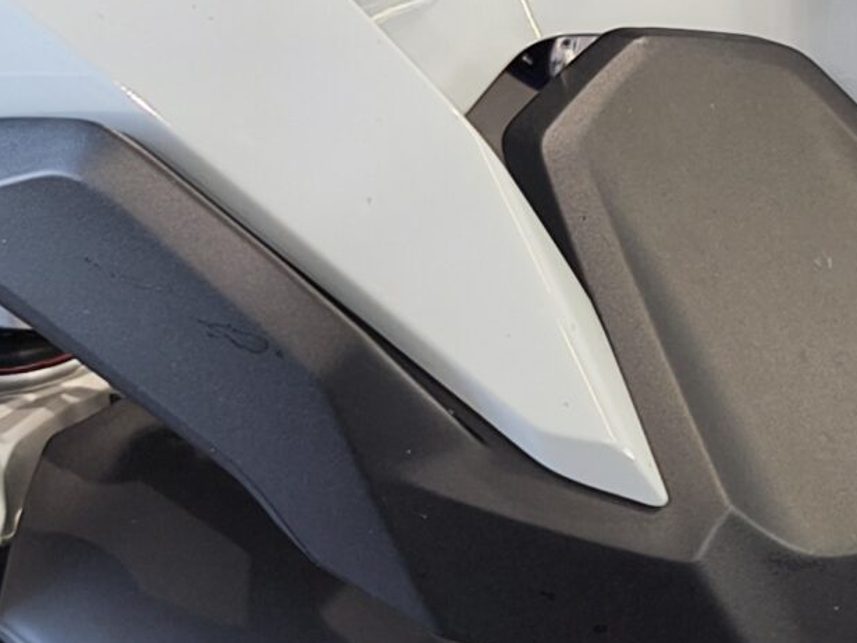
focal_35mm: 133
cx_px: 110
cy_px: -252
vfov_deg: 10.8
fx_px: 3293
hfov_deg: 14.7
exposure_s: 1/100
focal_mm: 6.57
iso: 80
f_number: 1.6
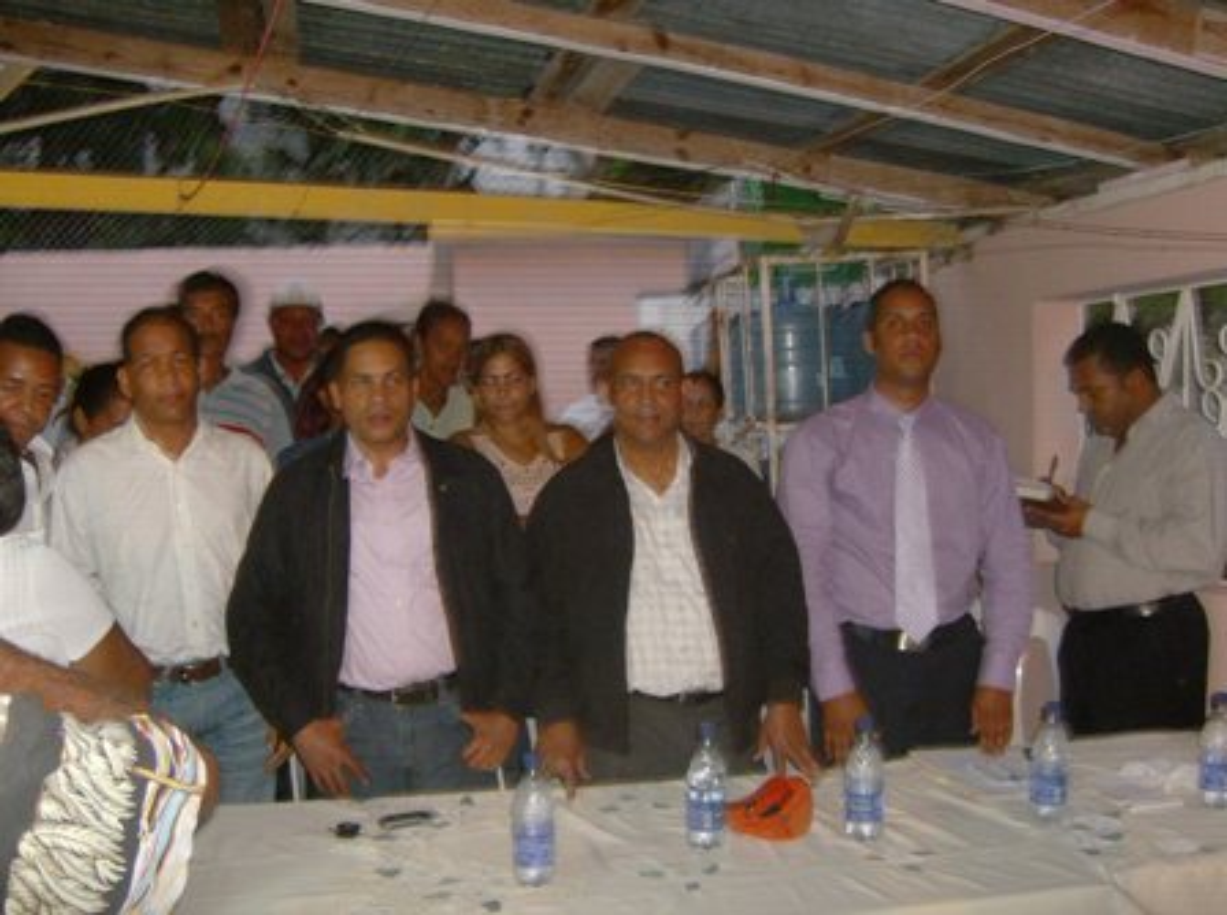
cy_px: 458
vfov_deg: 39.5
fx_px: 1273
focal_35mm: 36
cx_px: 614
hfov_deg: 51.5
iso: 200
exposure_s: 1/60
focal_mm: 6
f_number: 2.8
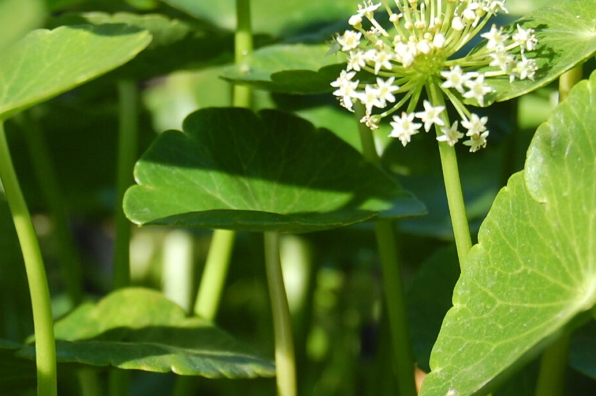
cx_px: 205
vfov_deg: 6.3
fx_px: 3606
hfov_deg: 9.4
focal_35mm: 218
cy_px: 237
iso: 200
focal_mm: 52
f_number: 8
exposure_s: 1/250
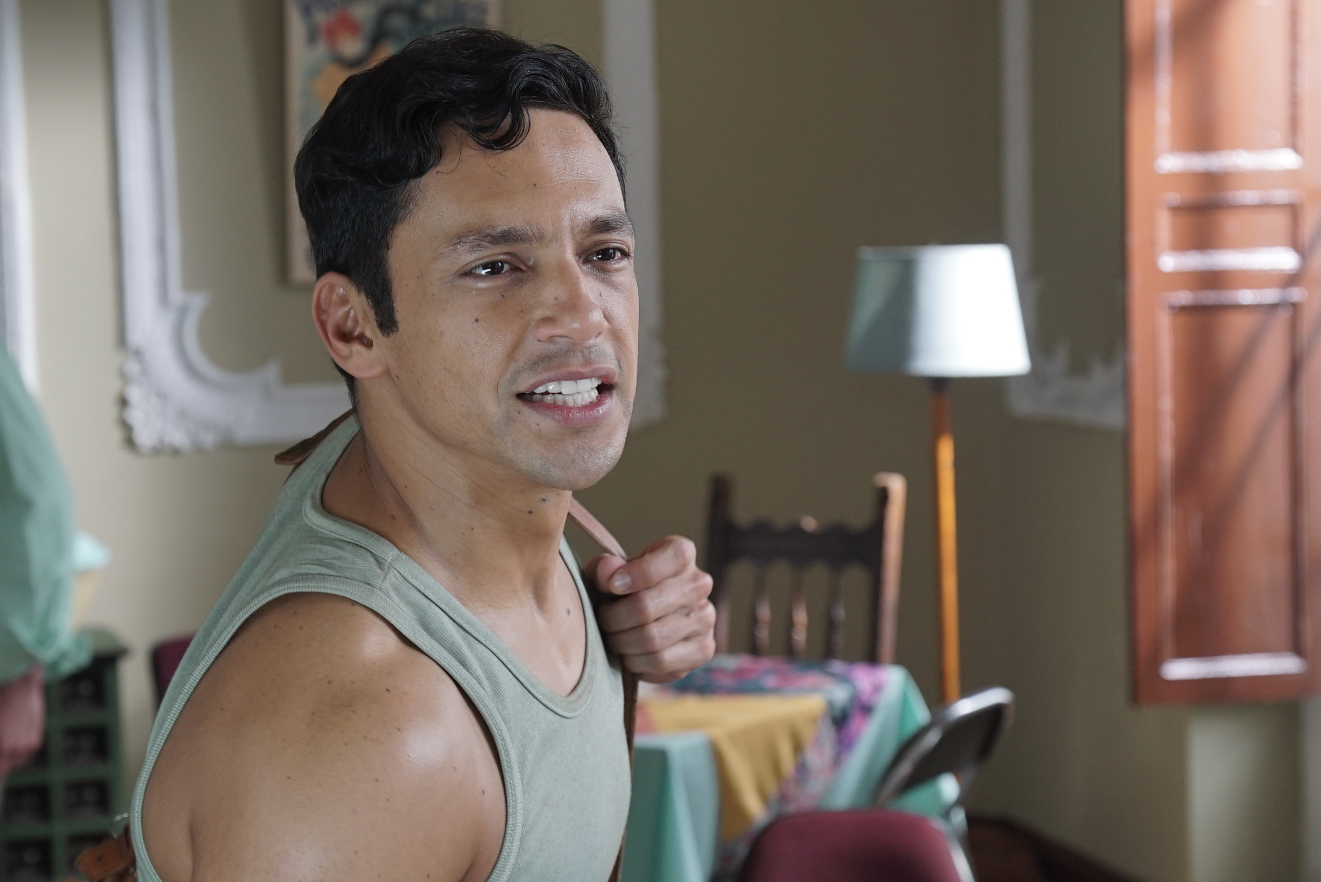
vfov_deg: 16.7
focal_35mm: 82
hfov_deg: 24.8
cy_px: 424
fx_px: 3010
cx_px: 669
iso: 500
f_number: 4.5
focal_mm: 52.5
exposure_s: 1/100
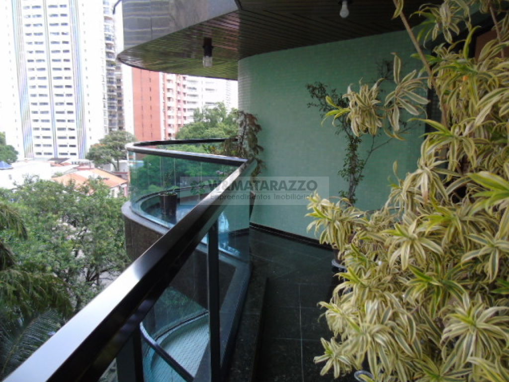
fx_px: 368
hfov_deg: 69.4
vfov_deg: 54.9
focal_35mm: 25
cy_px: 191
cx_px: 254
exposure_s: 1/30
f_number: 3.4
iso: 250
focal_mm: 4.4
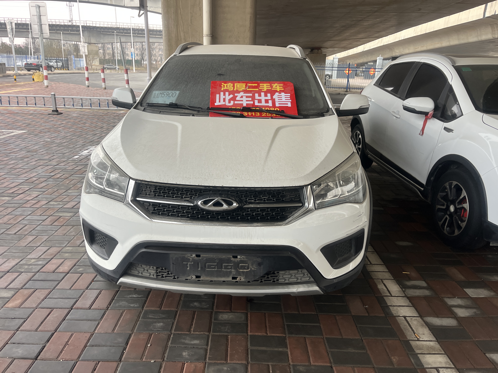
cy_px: 186
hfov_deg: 67.3
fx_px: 374
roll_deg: -2.5
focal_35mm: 26
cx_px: 249
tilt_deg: -14.5
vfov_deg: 53.1
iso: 100
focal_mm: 5.1
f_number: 1.6
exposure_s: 1/121
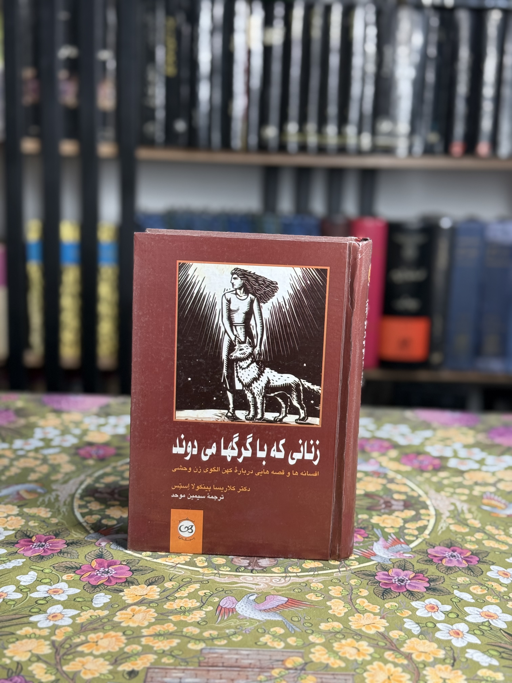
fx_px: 947
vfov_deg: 39.7
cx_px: 256
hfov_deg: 30.3
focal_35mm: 48
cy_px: 342
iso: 160
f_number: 1.78
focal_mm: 6.76
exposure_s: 1/100
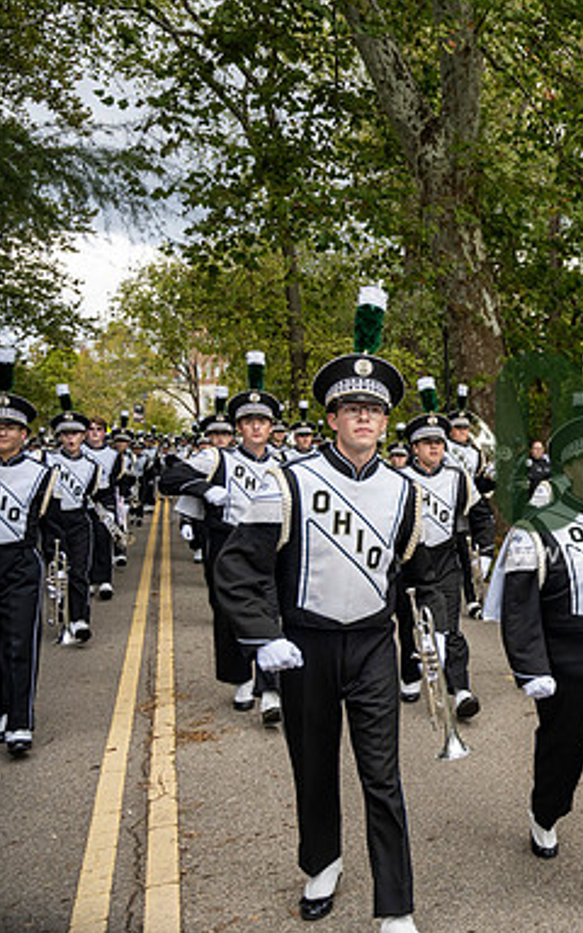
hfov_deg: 30.0
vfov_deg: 52.7
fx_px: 941
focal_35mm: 37
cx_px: 678
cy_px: 468
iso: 500
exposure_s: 1/1000
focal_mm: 24
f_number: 4
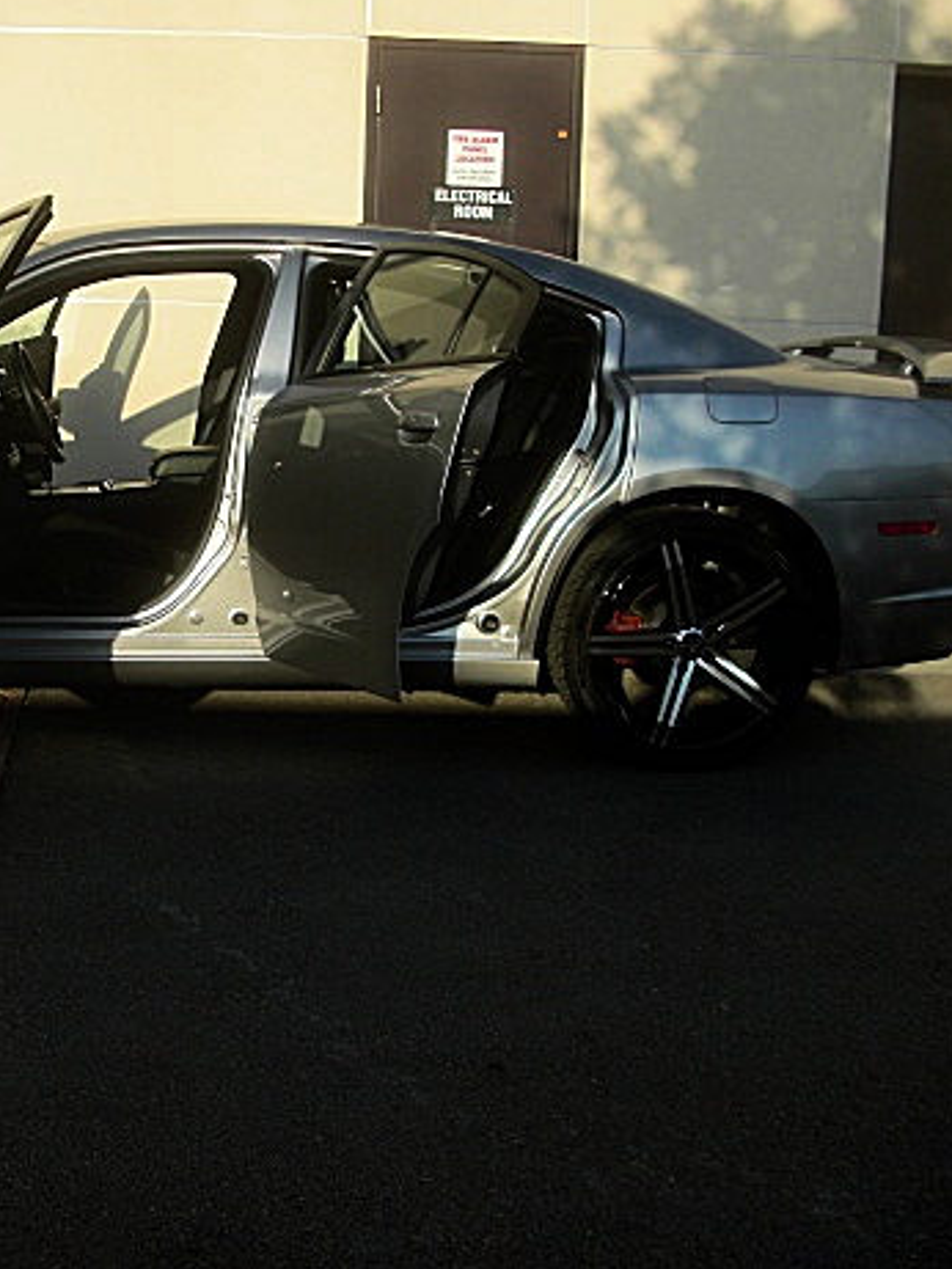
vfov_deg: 38.2
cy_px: 617
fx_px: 1833
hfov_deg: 28.4
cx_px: 173
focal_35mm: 50
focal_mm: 6.3
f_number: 2.8
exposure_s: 1/800
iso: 50
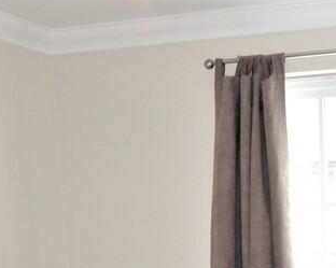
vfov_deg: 18.3
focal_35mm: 77
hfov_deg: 24.2
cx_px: 286
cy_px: 366
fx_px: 765
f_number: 3.3
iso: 100
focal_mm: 4.3
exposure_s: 1/15
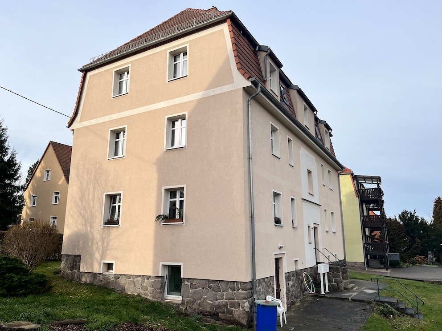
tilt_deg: +11.7
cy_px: 166
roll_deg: -0.1
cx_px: 221
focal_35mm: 26
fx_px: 332
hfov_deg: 67.3
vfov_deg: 53.1
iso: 50
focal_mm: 5.1
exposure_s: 1/1672
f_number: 1.6
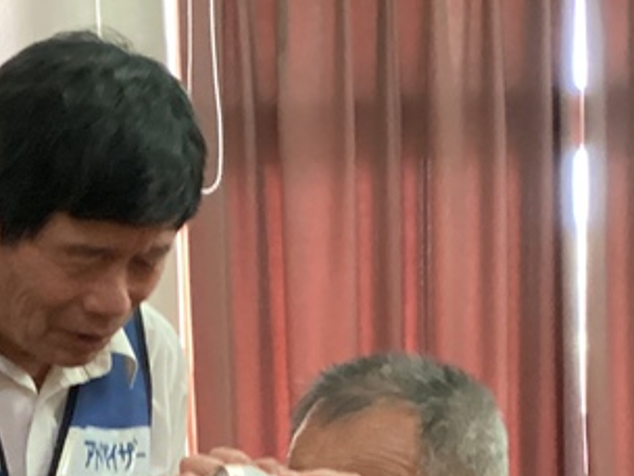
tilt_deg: -3.3
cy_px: 645
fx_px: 1868
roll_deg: +1.3
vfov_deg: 13.9
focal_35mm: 102
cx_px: 108
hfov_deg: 19.0
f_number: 2.4
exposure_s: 1/15
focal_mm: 3.3
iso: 800
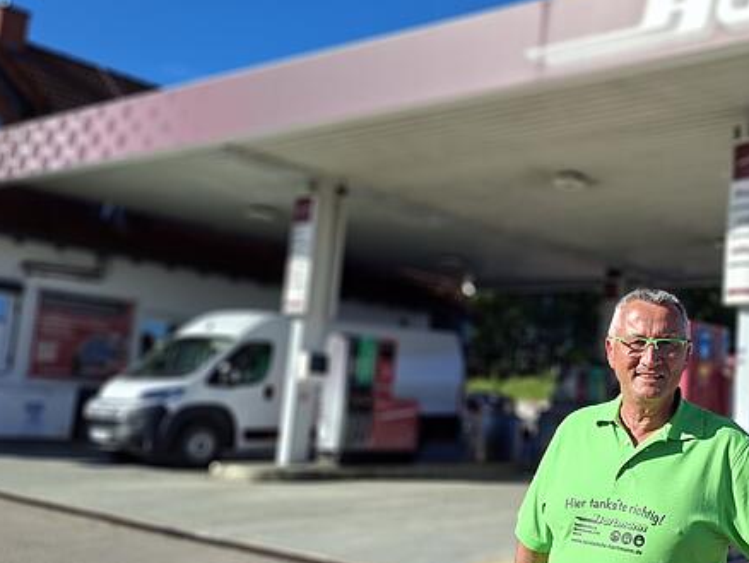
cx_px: 619
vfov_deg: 34.4
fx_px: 909
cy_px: 308
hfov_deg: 42.4
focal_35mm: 42
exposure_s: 1/1887
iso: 50
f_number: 1.8
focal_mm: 5.54
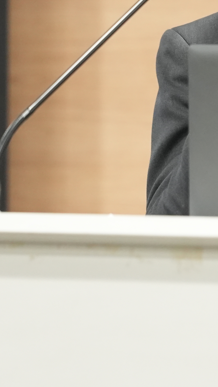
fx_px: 6329
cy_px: 113
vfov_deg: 3.5
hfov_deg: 2.0
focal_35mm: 616
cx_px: 281
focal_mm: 160
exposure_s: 1/125
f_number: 2.8
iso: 3200
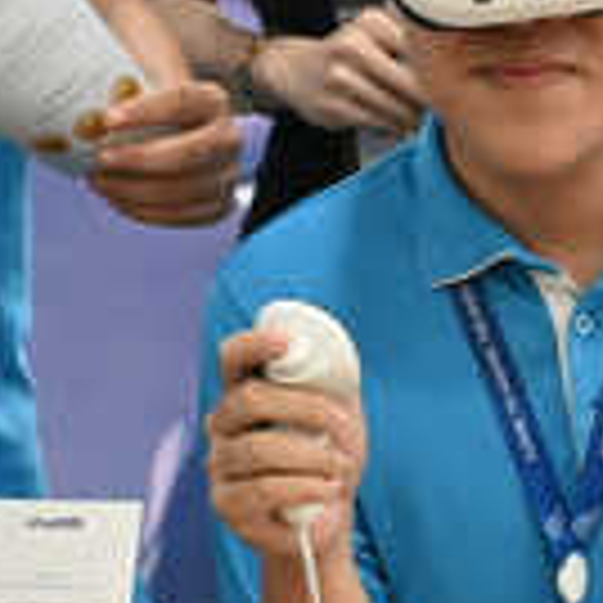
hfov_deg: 7.4
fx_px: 4612
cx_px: 684
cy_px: -34
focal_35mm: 234
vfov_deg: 7.4
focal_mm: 36
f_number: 4
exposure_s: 1/125
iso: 1400
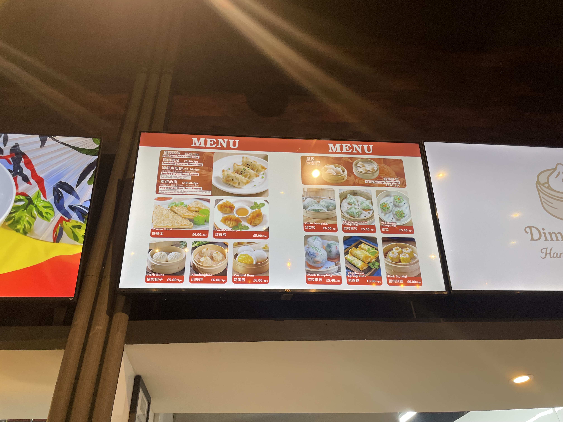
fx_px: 423
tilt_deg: +39.0
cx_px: 282
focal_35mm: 26
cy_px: 211
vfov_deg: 53.1
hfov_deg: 67.3
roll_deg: +0.7
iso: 125
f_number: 1.6
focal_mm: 4.2
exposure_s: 1/120
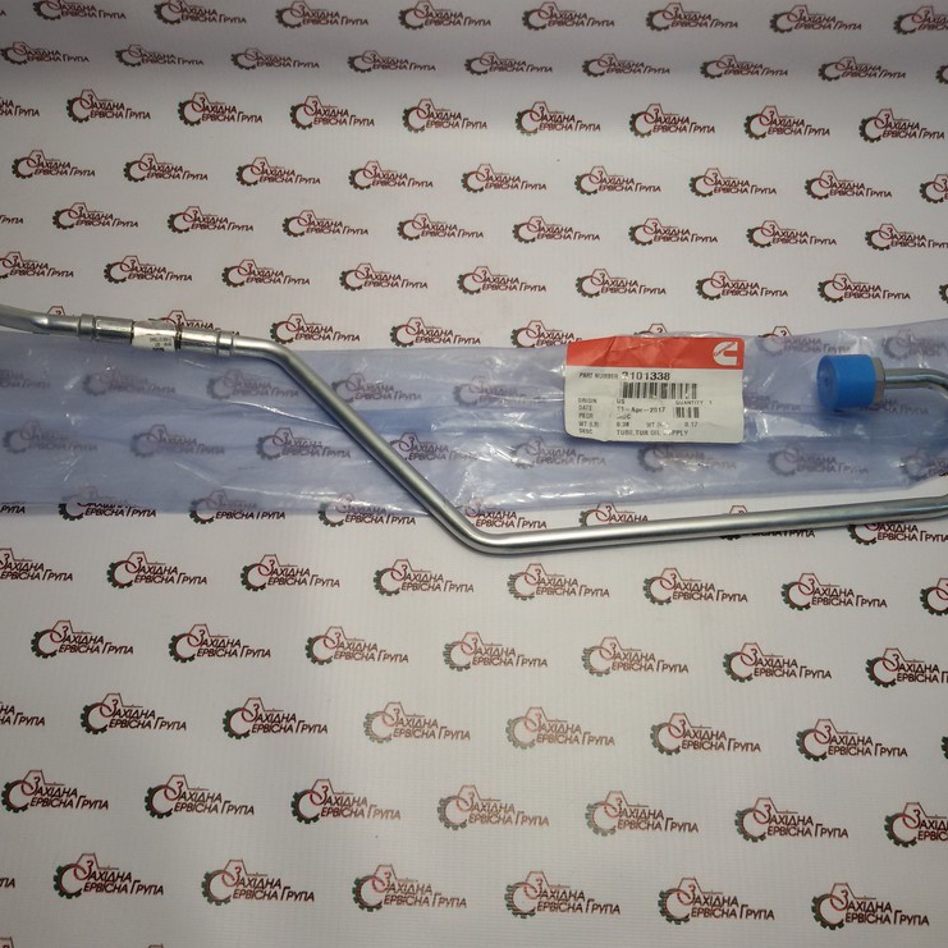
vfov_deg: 44.9
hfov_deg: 44.9
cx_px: 423
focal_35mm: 37
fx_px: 1146
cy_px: 470
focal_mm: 2.93
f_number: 2.4
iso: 50
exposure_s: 1/100
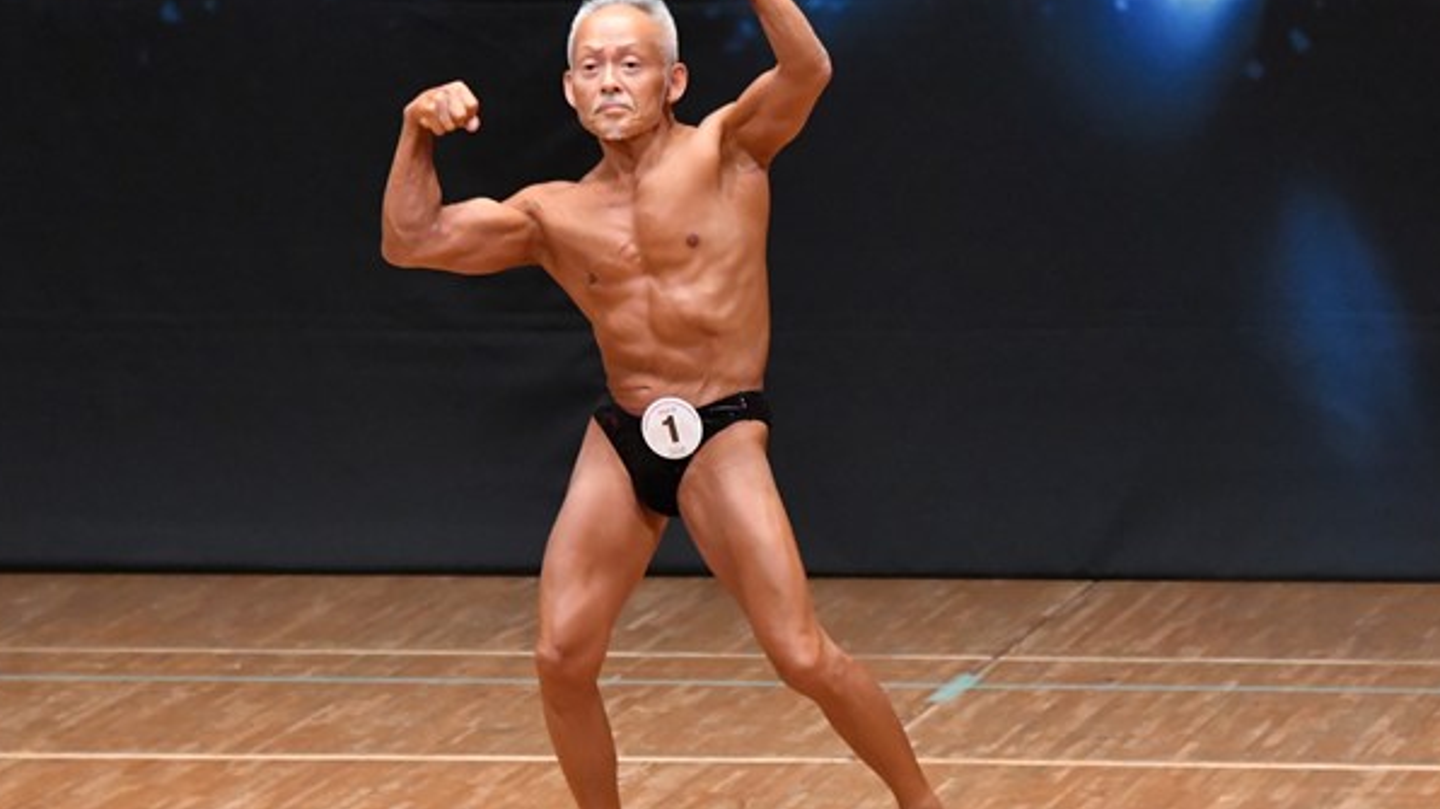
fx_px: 14812
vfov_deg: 3.1
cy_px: 430
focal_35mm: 388
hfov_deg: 5.6
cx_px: 745
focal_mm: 190
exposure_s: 1/400
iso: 6400
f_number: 5.6
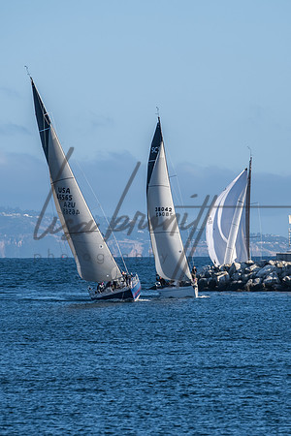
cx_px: 174
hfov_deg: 3.7
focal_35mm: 371
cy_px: 244
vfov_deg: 5.6
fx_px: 4494
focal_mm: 200
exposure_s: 1/1250
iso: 320
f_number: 6.3
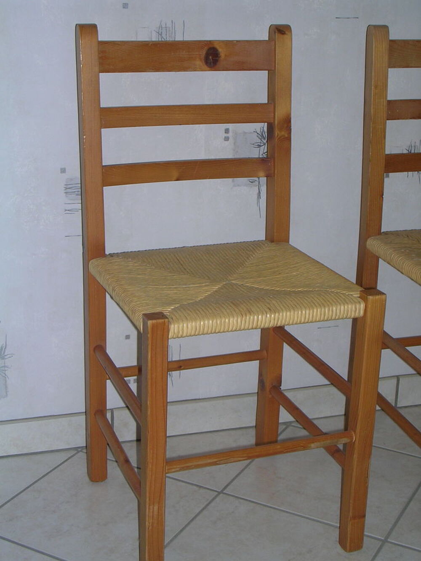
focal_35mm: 60
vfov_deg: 32.2
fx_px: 973
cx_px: 210
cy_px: 280
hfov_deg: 24.4
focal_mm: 9.1
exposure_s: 1/60.1
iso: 50
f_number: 3.4
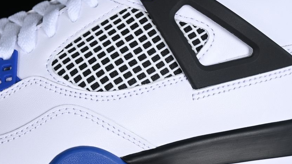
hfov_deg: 22.7
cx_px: 125
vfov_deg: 12.9
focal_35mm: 94
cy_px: 97
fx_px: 728
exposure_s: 1/60
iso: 160
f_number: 7.1
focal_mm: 50
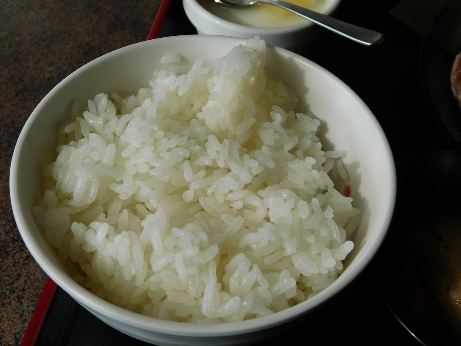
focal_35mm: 51
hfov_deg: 37.5
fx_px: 679
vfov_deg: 28.6
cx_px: 230
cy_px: 173
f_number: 3.8
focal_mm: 9
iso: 125
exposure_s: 1/250
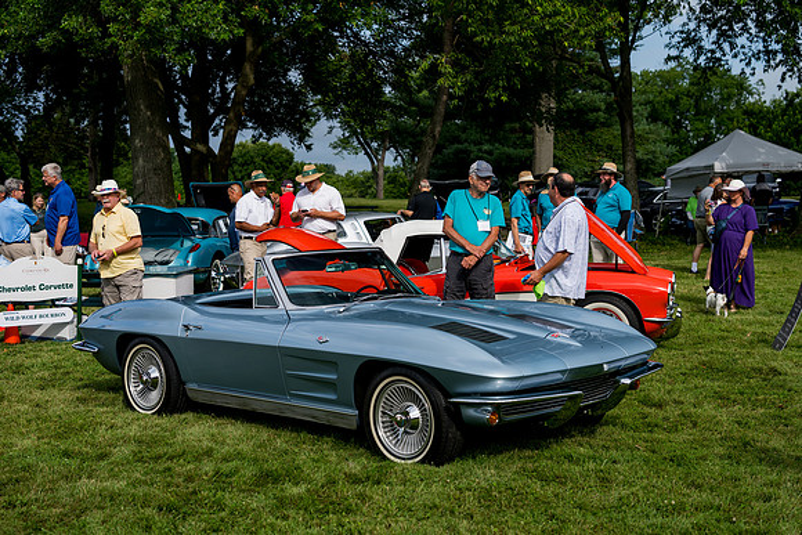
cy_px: 268
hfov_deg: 39.6
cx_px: 401
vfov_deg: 27.0
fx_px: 1114
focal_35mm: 50
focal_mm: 50
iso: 160
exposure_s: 1/500
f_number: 4
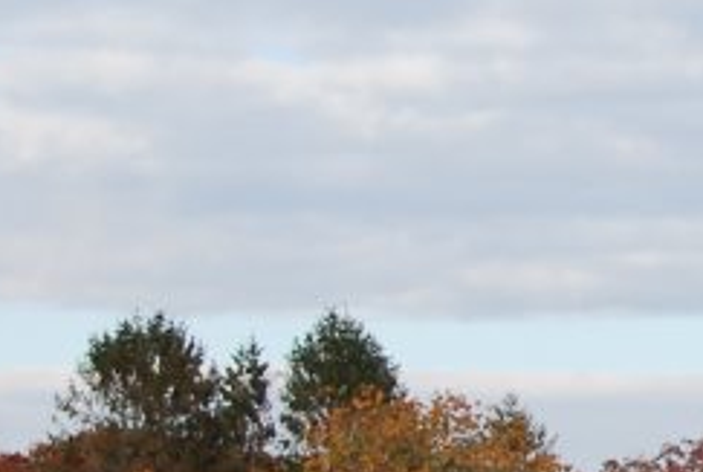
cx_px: 1468
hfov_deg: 6.2
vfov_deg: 4.3
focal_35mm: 319
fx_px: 6241
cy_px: 211
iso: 140
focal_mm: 32
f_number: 5.6
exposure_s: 1/125
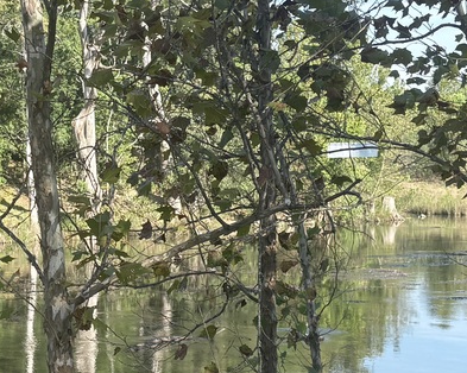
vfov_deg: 16.5
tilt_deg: -1.3
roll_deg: +0.6
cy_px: 194
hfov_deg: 20.4
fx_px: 1285
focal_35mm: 93
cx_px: 114
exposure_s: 1/1064
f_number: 1.6
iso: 50
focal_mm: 5.96
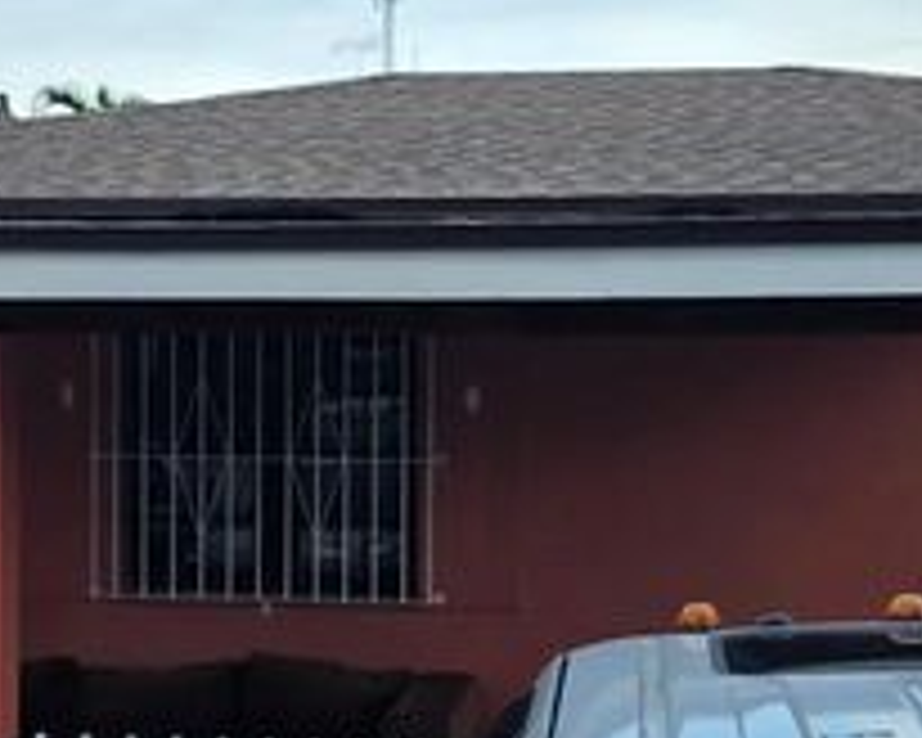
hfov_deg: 27.1
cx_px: 432
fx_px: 1910
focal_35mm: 70
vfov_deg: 21.8
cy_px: 423
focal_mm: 6.3
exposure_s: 1/2094
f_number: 1.7
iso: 80
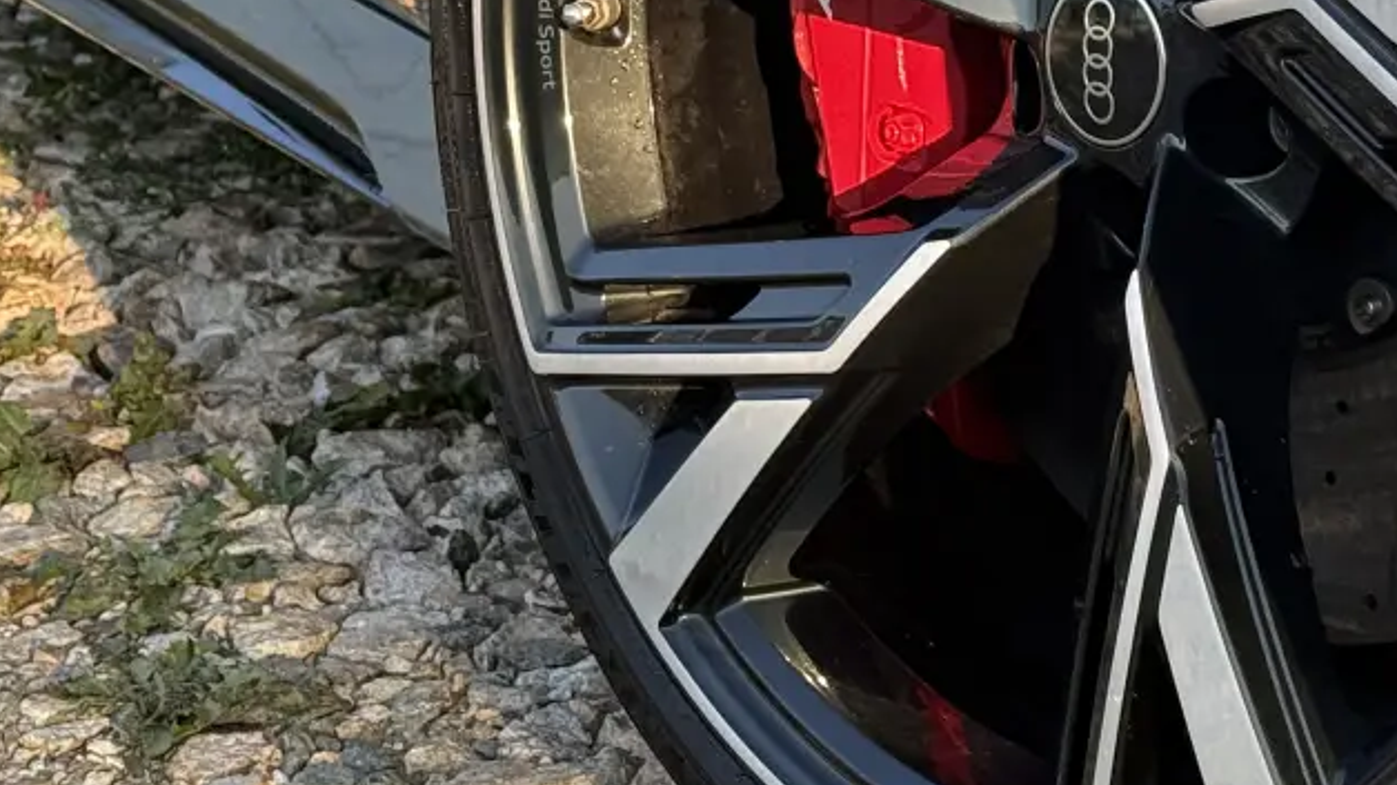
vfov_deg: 10.0
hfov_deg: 17.7
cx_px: 1081
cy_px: -62
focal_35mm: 120
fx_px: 4444
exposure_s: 1/652
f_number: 1.78
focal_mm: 6.76
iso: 100
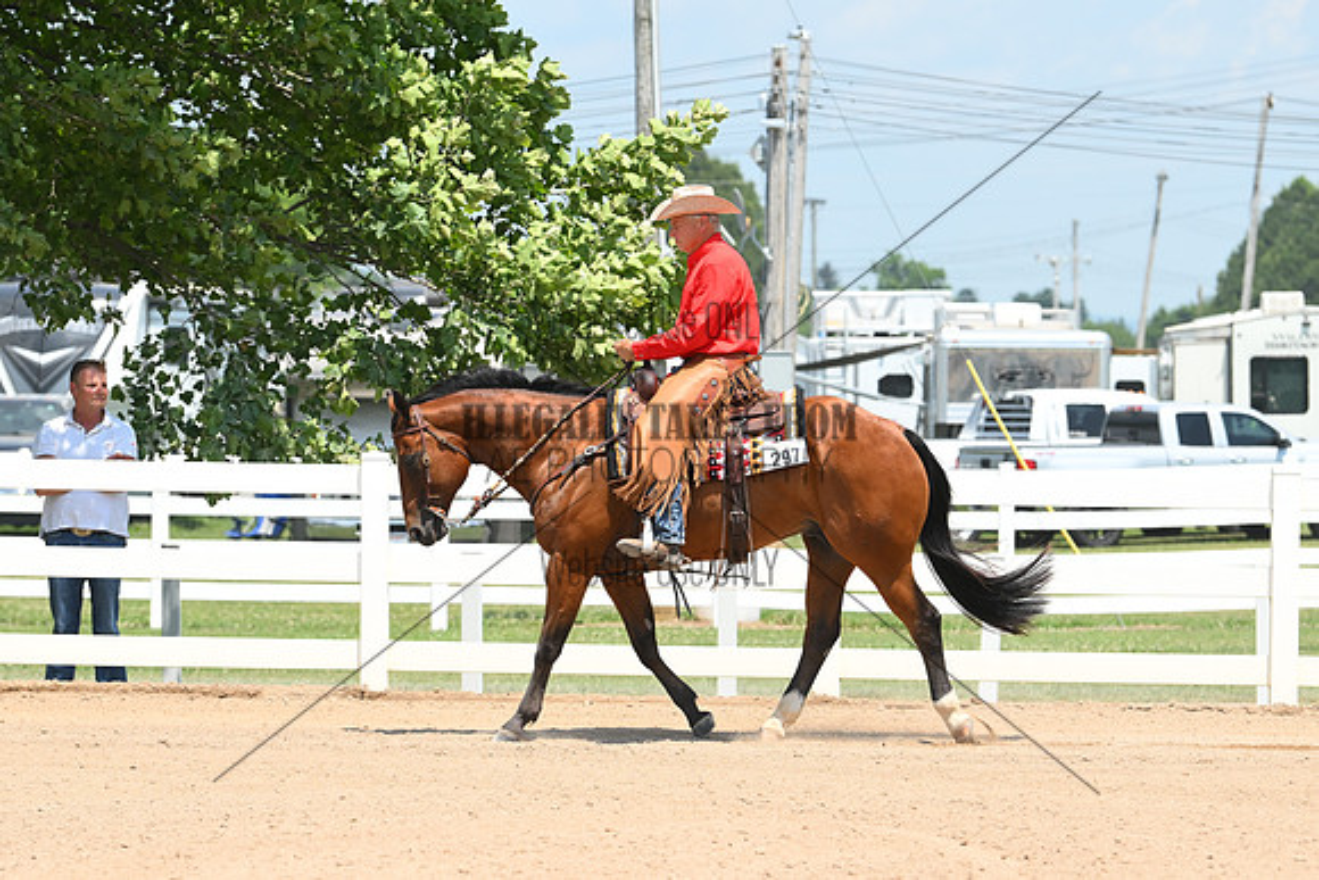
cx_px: 660
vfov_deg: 6.3
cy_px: 440
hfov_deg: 9.5
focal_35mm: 217
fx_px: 7952
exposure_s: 1/1347
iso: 250
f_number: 5
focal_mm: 145
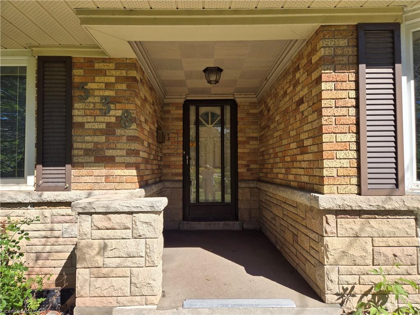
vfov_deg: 58.9
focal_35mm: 23
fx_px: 279
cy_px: 158
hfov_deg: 73.9
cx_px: 210
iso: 25
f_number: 1.8
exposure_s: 1/1002
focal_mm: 5.4
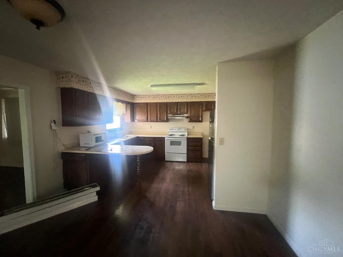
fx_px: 129
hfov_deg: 106.2
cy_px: 128
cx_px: 172
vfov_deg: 89.9
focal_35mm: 13
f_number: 1.8
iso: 800
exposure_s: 1/40
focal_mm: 1.57
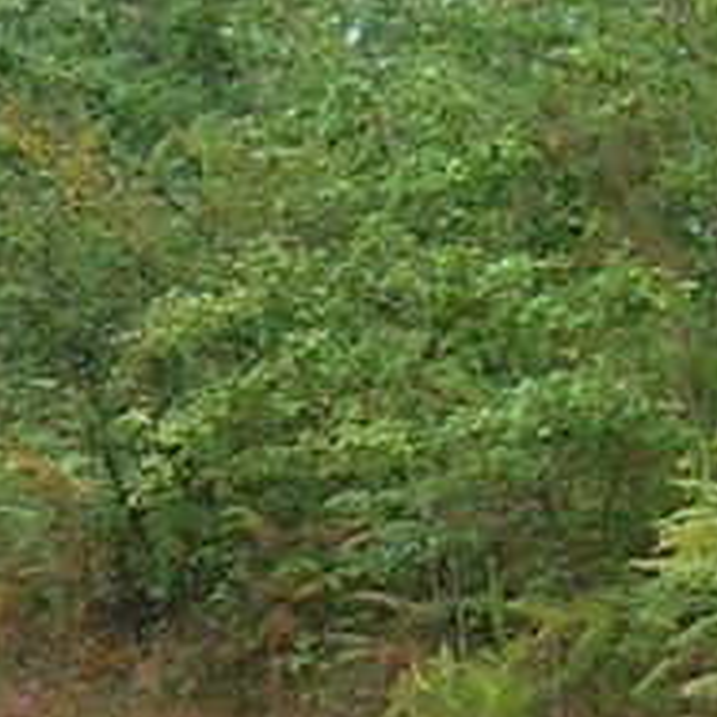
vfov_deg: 6.8
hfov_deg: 6.8
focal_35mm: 256
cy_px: 999
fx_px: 5999
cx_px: 629
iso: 50
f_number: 2.9
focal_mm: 5.7
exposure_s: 1/39
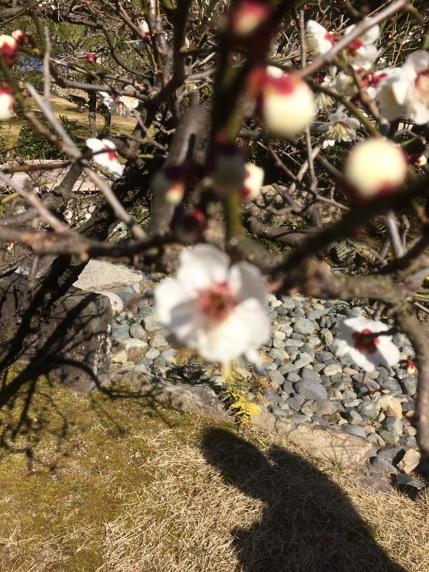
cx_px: 214
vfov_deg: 61.7
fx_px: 479
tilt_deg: -23.1
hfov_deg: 48.2
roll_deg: -3.7
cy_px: 286
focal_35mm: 29
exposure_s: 1/2160
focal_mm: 4.15
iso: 32
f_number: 2.2
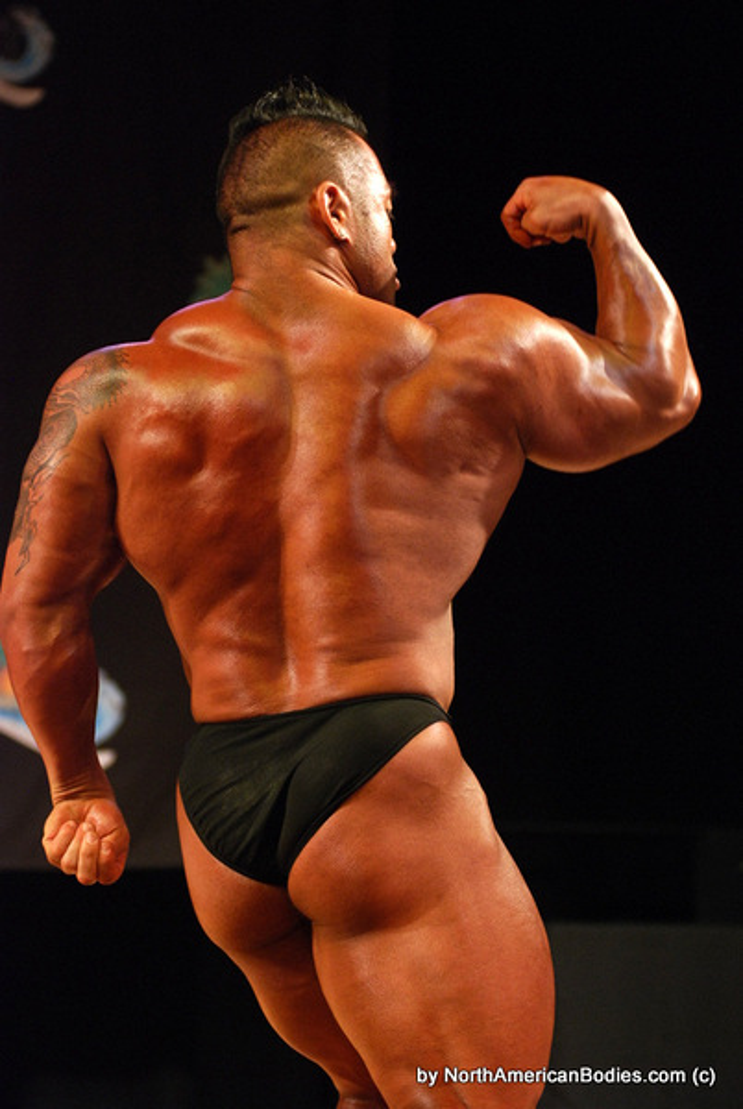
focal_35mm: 120
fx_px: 3702
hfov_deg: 11.5
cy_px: 554
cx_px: 372
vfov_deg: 17.0
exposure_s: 1/100
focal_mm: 80
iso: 640
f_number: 2.8
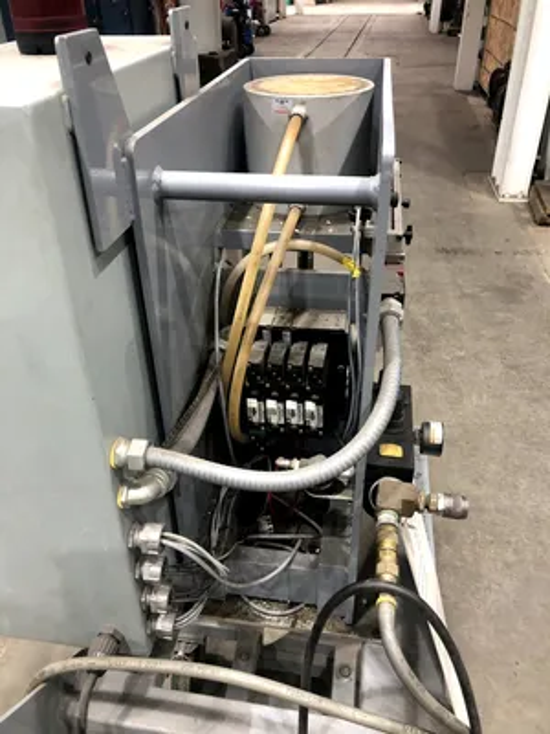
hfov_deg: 49.7
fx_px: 593
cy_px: 367
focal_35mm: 28
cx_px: 275
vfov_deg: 63.4
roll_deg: +1.8
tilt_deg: -32.3
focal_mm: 4
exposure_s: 1/20
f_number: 1.8
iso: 40
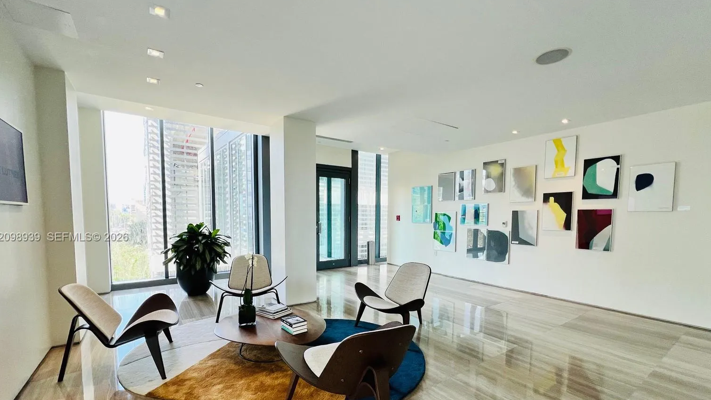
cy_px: 238
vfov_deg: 69.9
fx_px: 283
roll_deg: -0.3
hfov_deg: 103.0
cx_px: 358
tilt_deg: -4.4
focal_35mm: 15
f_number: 1.8
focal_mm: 1.57
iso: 80
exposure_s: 1/120
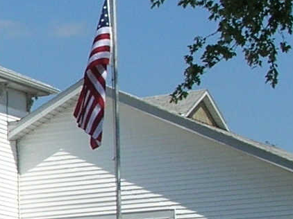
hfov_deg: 9.4
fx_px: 1650
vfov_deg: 7.6
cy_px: 206
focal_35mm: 195
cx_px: -324
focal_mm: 6
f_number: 3.7
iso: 50
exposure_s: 1/1027
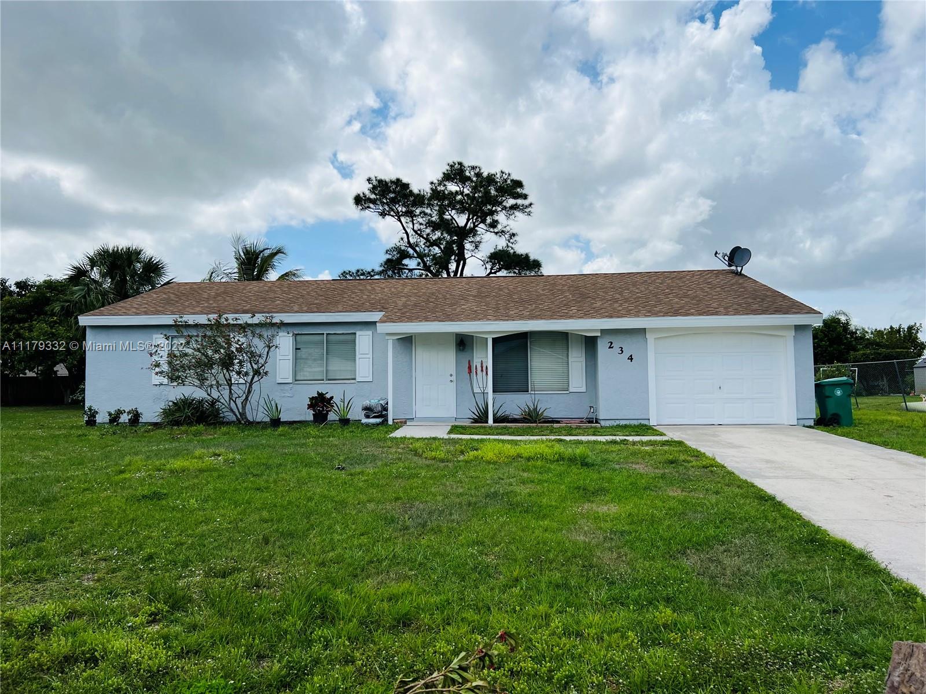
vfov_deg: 53.1
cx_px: 463
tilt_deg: +3.8
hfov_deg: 67.3
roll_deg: +0.9
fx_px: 696
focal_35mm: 26
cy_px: 347
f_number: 1.5
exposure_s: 1/7463
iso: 50
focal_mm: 5.7
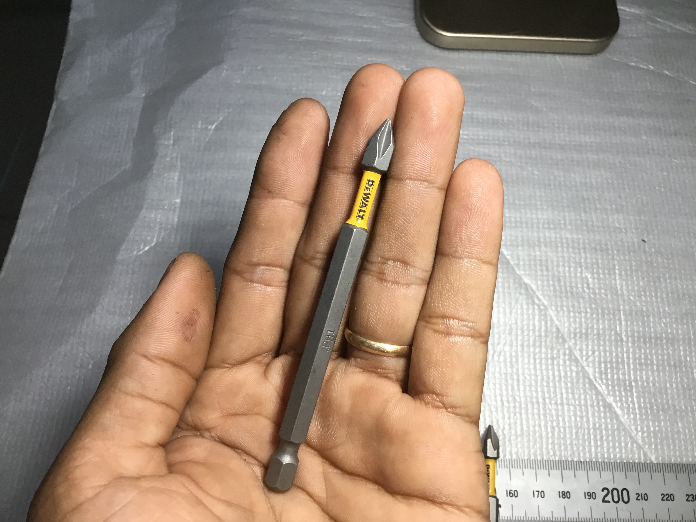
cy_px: 261
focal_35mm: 31
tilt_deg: -69.5
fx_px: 623
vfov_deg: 45.4
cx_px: 348
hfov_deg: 58.4
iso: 32
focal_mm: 3.3
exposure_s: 1/33
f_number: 2.4
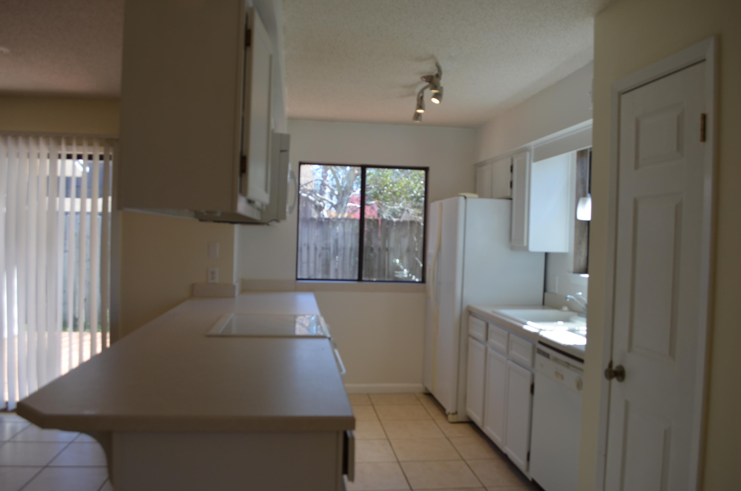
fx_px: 555
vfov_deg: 47.7
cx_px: 370
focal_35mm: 27
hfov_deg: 67.5
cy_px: 246
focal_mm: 18
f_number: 5.6
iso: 200
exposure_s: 1/125
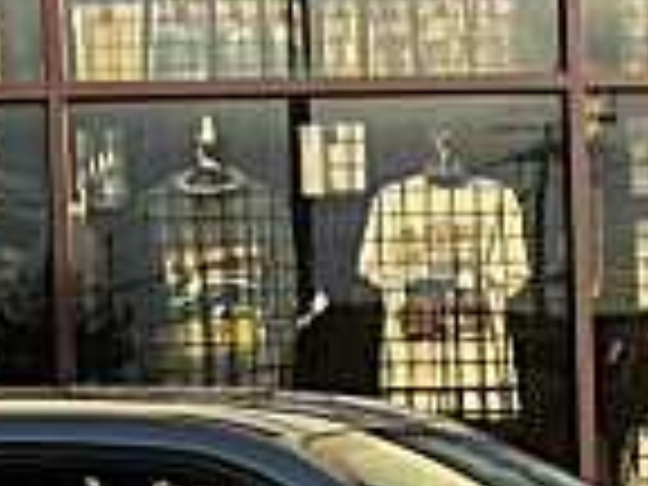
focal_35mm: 160
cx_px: 292
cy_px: 873
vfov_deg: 8.9
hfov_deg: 12.3
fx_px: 2995
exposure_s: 1/200
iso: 50
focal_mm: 6.3
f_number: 2.8
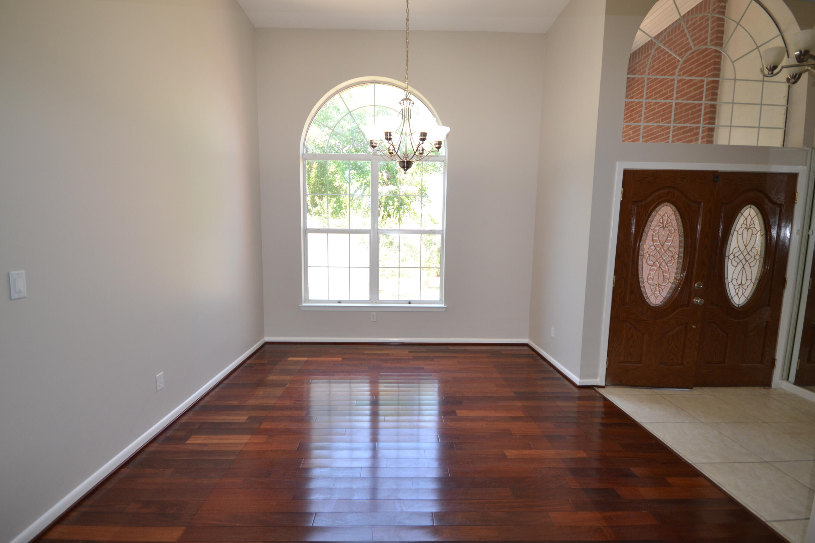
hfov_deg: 100.4
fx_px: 340
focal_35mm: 15
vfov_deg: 77.3
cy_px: 272
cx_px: 408
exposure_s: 1/80
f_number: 4
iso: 400
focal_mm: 10
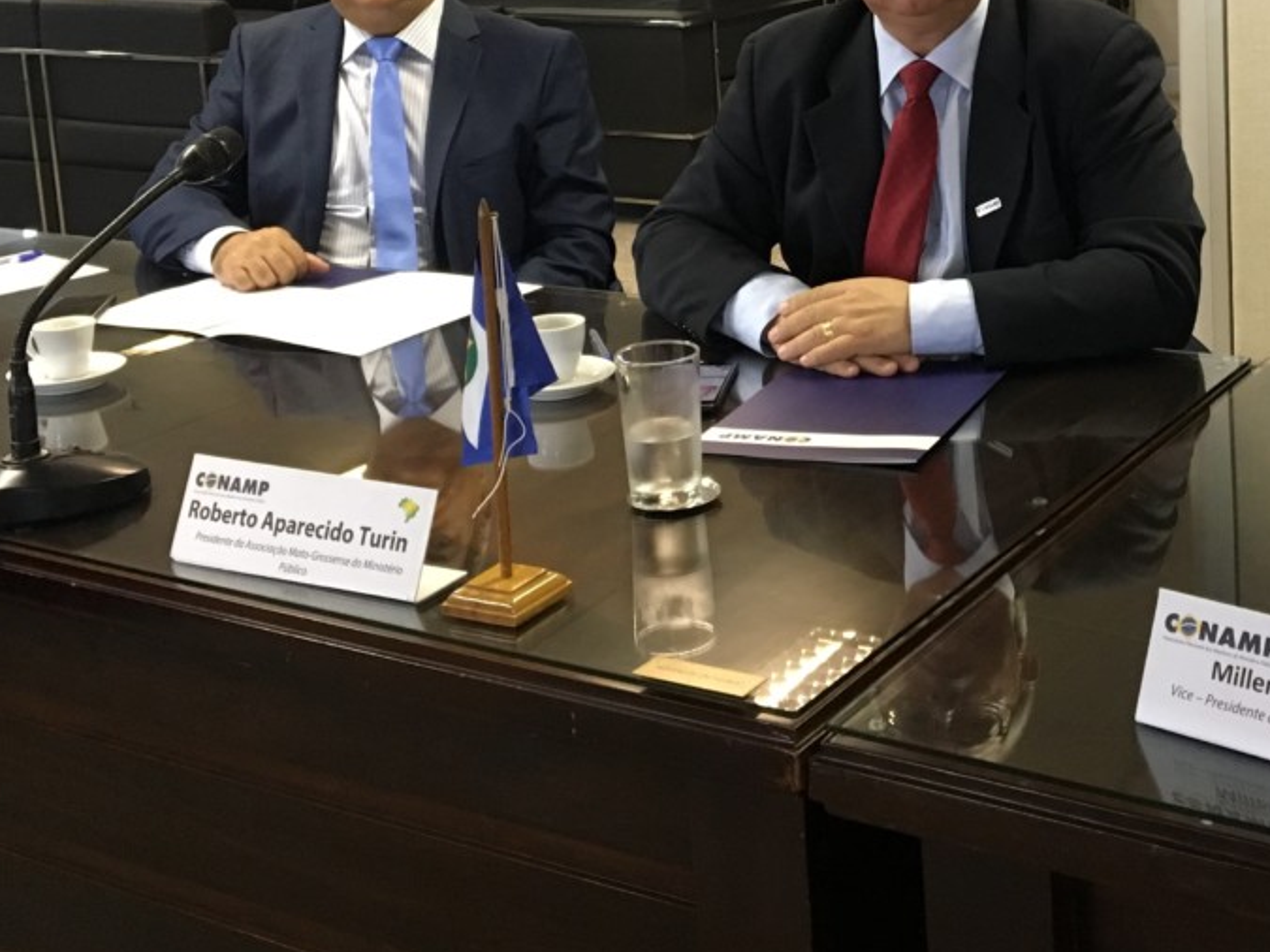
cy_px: 120
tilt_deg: -9.7
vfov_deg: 25.8
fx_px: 2017
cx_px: 903
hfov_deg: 34.4
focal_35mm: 55
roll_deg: +2.4
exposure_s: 1/30
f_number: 2.2
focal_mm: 4.15
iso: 160
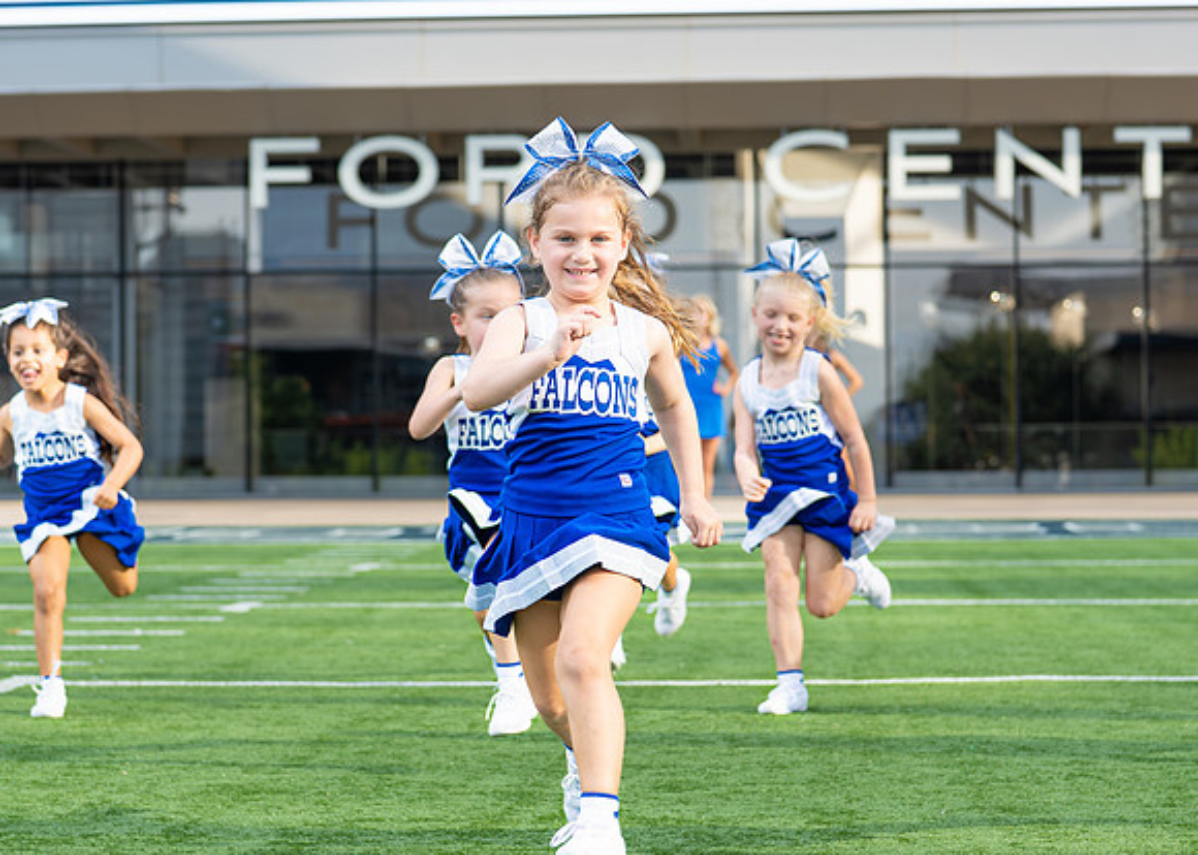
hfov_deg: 18.7
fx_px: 3629
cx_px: 525
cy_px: 424
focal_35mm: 107
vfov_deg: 13.4
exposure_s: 1/1000
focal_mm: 50
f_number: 2.8
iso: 125
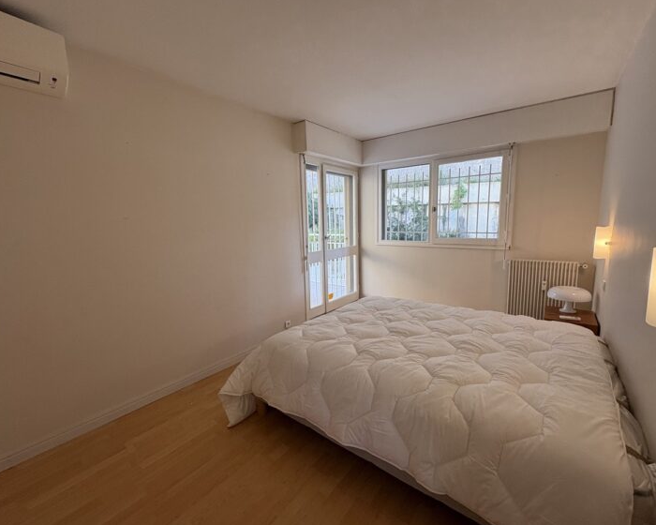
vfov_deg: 84.0
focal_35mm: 15
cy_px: 260
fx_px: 291
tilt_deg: -7.3
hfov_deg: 96.8
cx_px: 335
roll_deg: +1.7
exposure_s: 1/100
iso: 64
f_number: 2.2
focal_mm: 2.22
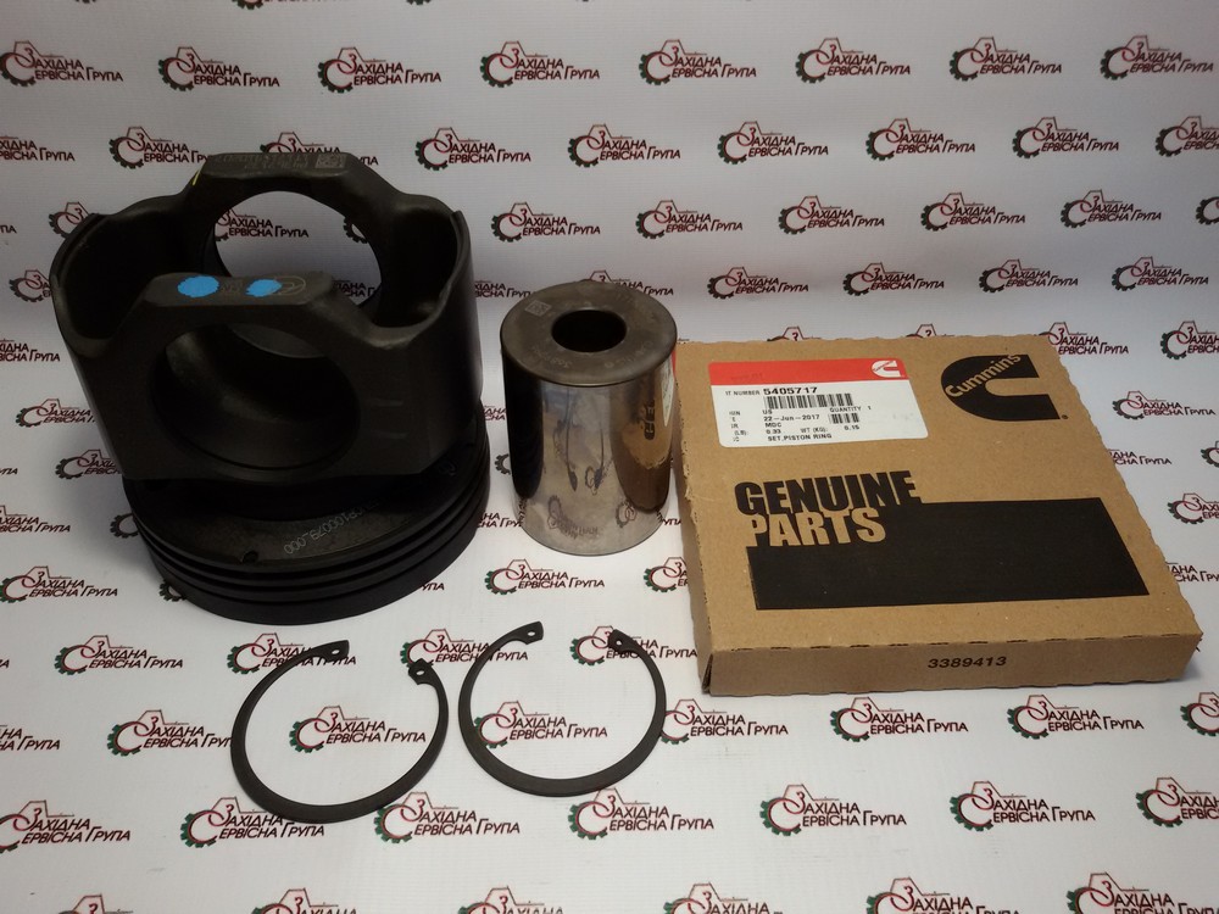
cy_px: 457
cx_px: 610
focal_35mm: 31
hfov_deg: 58.4
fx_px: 1092
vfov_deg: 45.4
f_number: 2.4
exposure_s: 1/100
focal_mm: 2.93
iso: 64
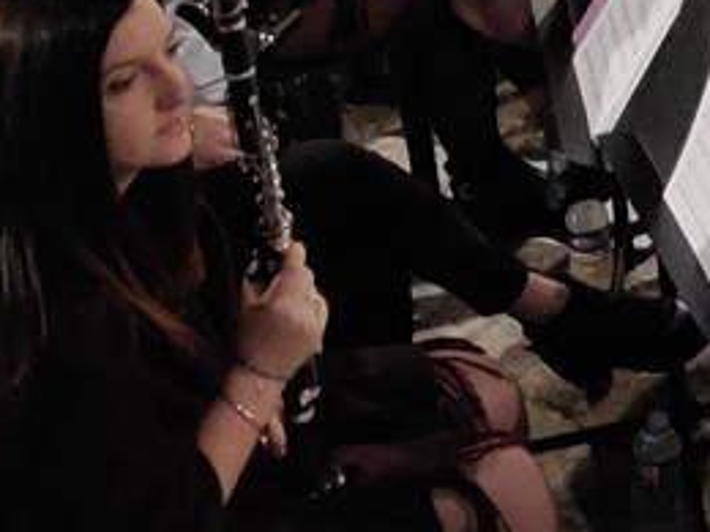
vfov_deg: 8.9
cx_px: 1374
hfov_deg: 11.6
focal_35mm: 154
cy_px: -625
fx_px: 3159
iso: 800
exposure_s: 1/20
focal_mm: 4.25
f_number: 1.7
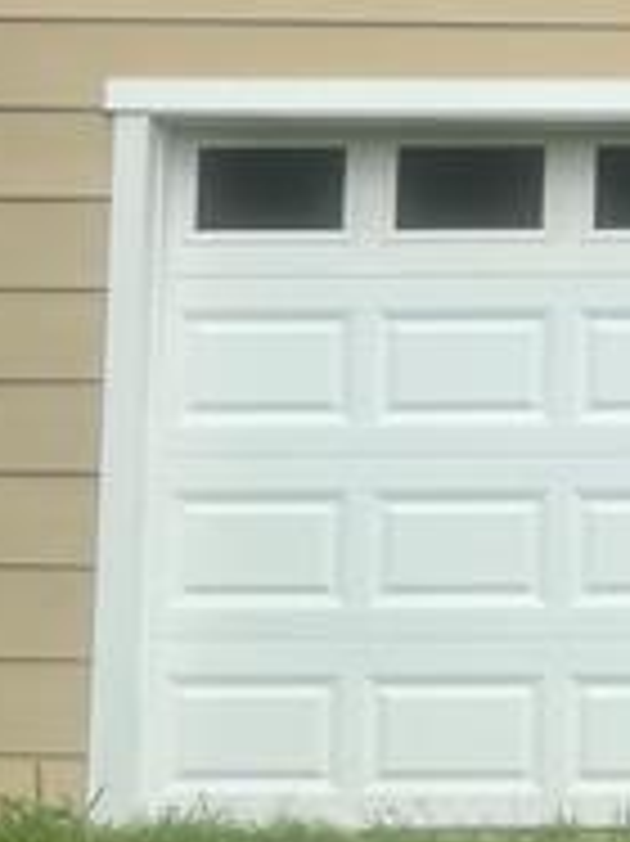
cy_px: 32
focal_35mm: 107
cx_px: 1048
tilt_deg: +6.1
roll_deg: -0.5
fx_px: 2599
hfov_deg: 12.8
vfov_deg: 18.0
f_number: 1.5
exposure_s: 1/1869
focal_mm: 5.7
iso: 50
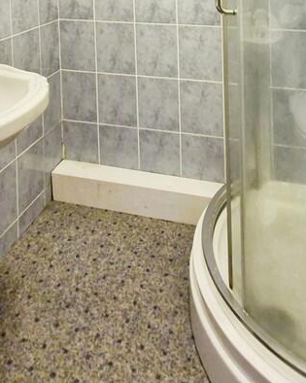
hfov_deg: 44.5
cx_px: 153
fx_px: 374
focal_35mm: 33
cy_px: 37
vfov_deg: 48.4
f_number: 2.2
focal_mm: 1.74
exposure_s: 1/25
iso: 640
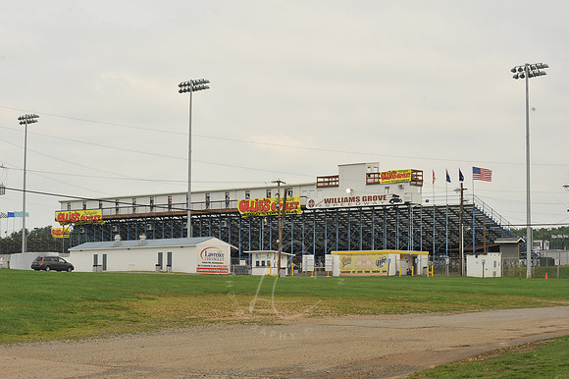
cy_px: 190
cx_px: 284
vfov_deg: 17.0
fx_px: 1264
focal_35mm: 80
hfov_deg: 25.4
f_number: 13
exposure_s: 1/320
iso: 320
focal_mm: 80
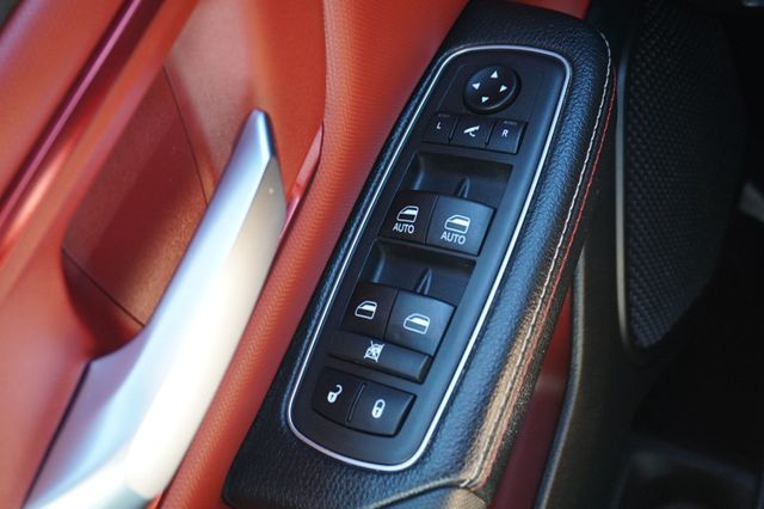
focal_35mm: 36
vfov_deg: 36.8
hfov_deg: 53.2
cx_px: 382
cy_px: 254
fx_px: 764
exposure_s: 1/60
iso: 640
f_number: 4.5
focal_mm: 24
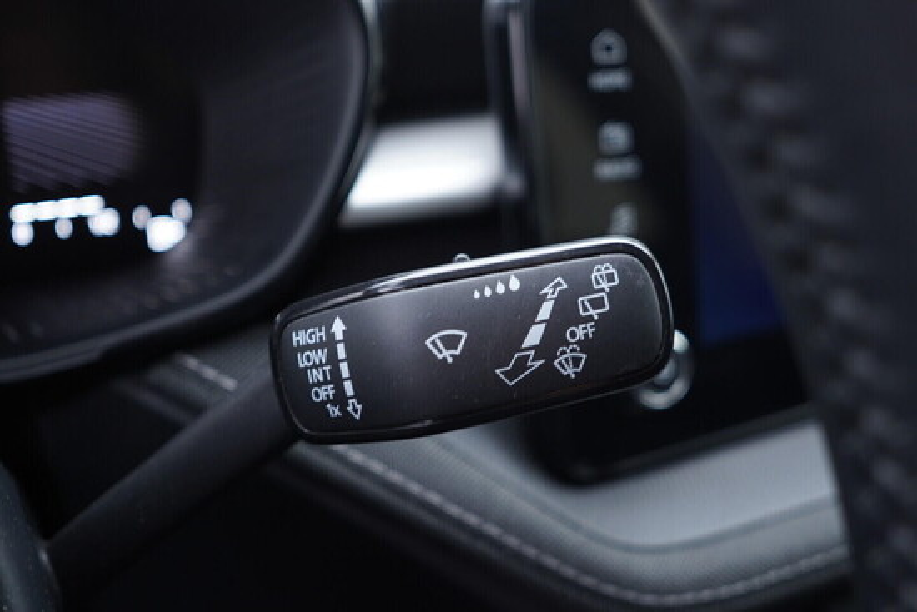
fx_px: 917
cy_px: 306
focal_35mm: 36
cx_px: 458
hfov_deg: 53.1
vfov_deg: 36.9
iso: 400
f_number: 2.8
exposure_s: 1/40
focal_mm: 24
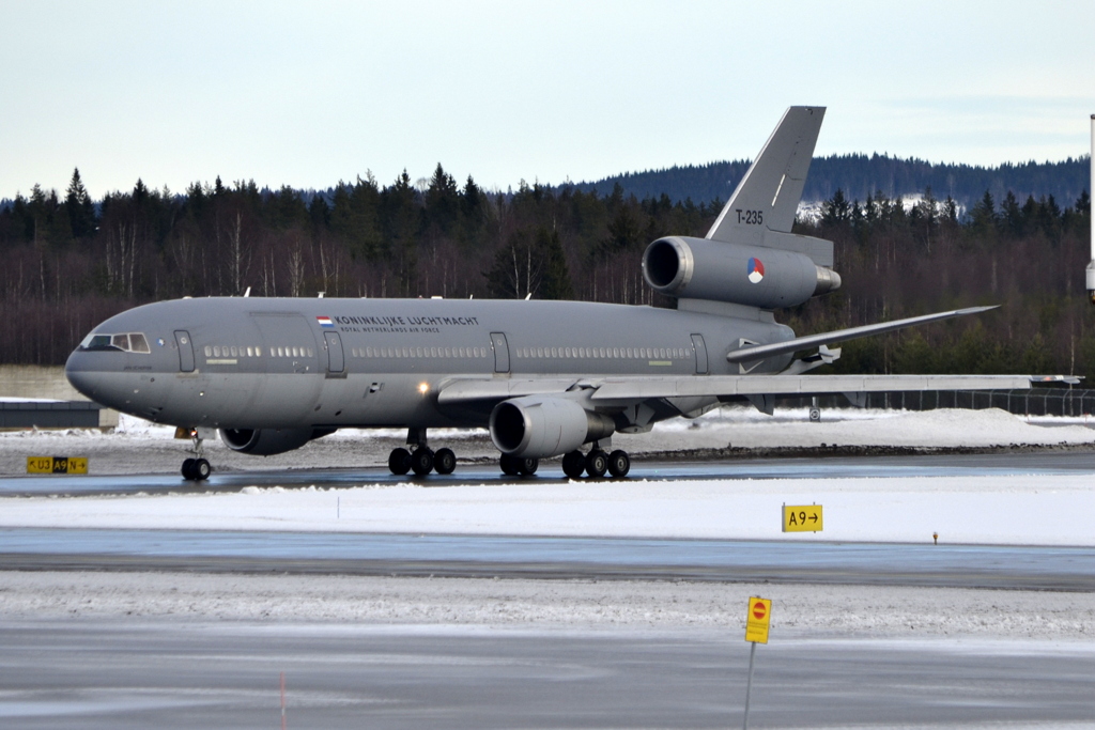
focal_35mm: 300
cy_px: 365
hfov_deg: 6.9
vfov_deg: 4.6
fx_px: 9126
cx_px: 548
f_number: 6.3
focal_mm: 200
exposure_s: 1/1000
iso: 200
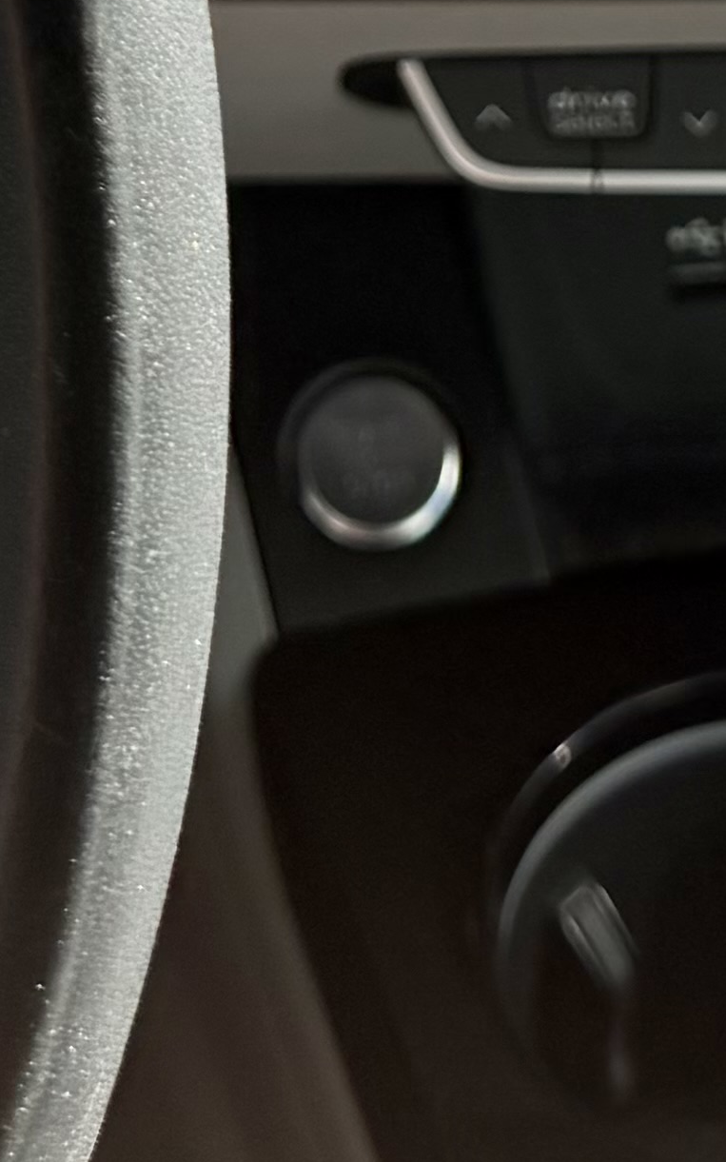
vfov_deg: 15.6
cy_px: -778
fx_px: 3768
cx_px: 358
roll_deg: -0.2
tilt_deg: -20.1
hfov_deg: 11.0
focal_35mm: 119
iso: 100
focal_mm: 6.76
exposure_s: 1/353
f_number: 1.78
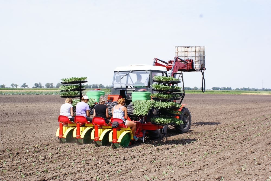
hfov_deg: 43.6
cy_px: 90
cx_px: 136
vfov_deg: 29.9
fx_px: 339
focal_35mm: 45
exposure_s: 1/100
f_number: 11
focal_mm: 30
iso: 100
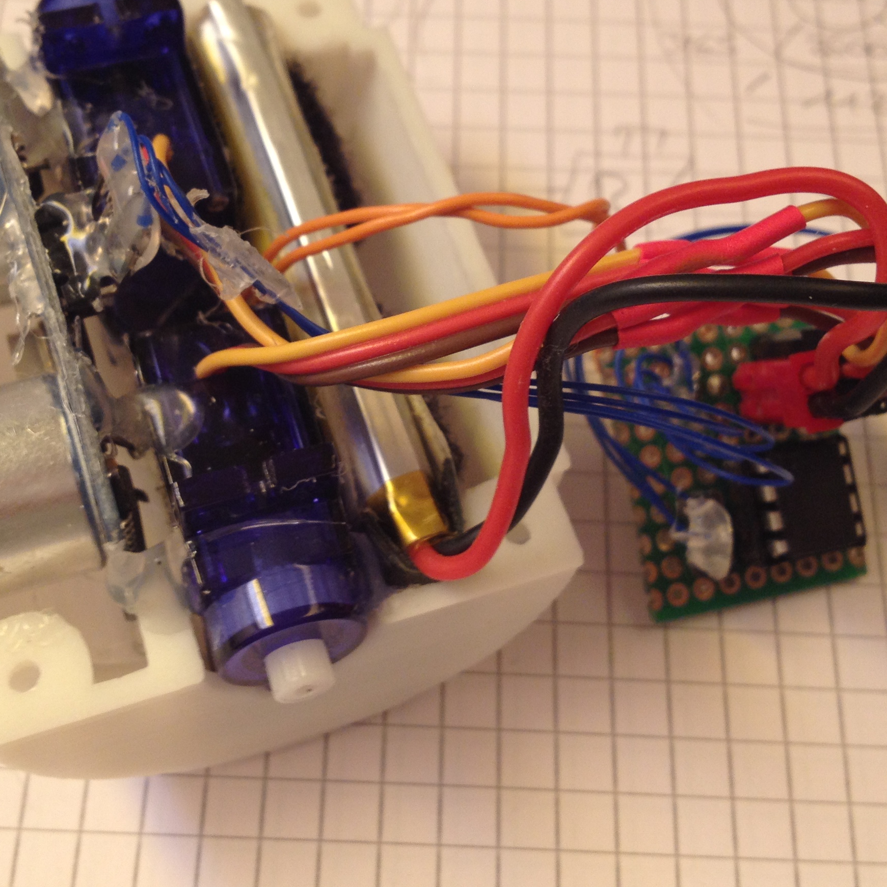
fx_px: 1681
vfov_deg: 29.5
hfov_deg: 29.5
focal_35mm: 58
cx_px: 411
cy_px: 372
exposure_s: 1/40
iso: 64
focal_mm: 4.28
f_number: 2.4
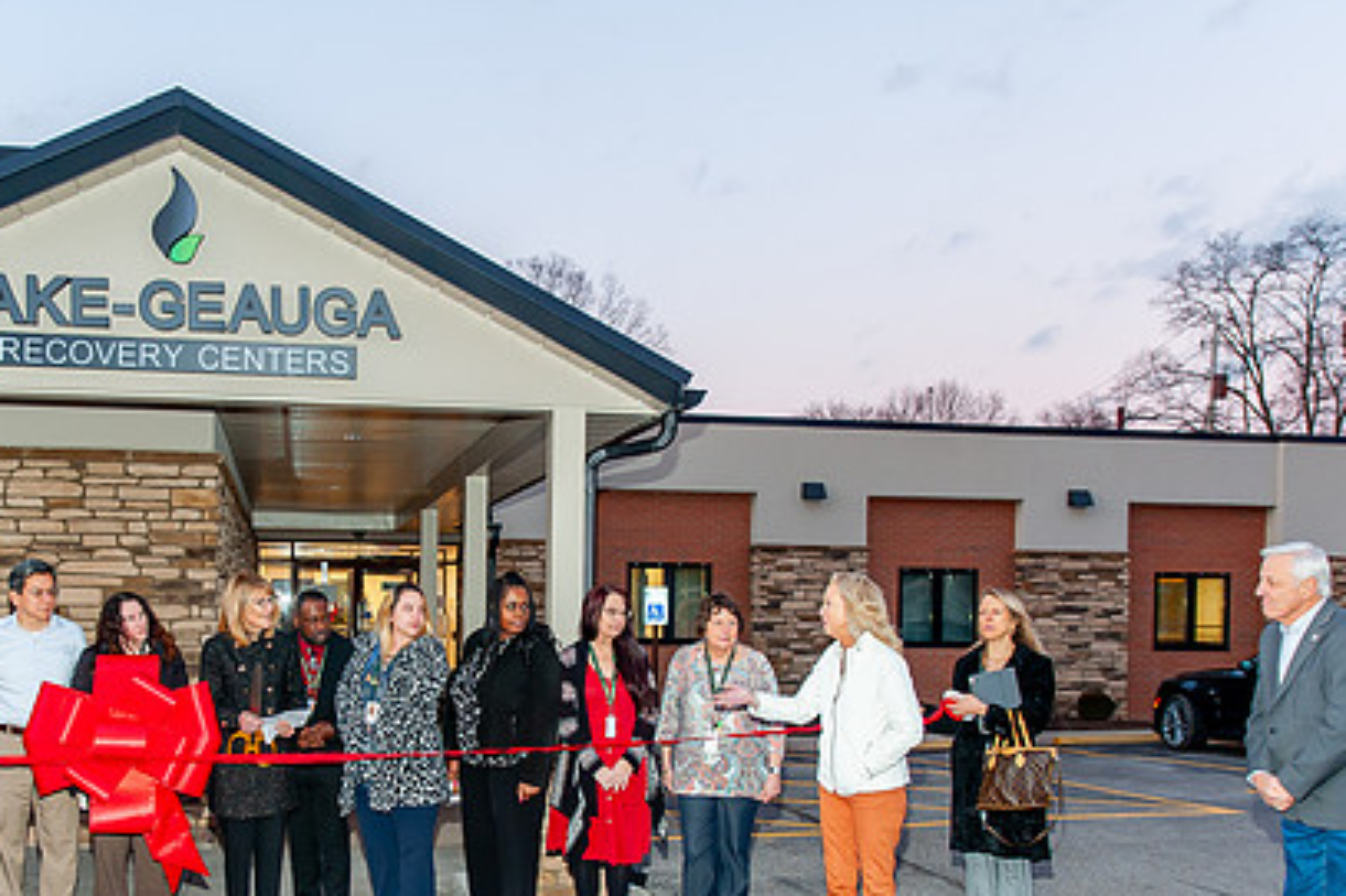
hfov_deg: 50.2
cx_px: 511
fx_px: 1420
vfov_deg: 34.6
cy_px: 627
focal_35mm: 38
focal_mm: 24
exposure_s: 1/160
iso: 800
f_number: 2.8
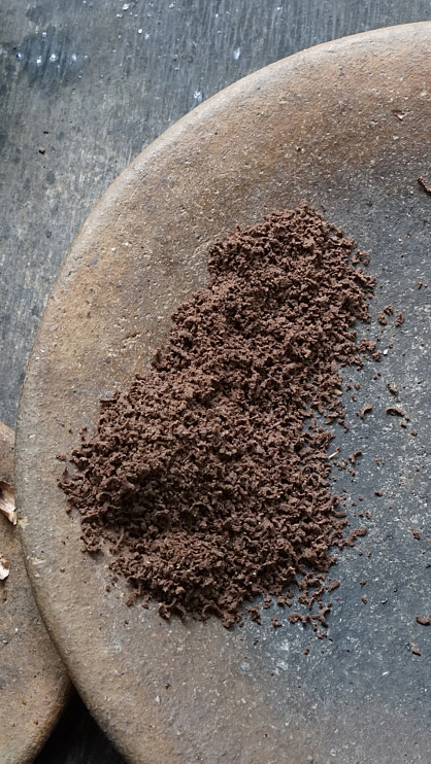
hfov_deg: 15.3
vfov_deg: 26.7
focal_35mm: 79
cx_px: 242
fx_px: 1603
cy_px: 255
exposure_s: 1/20
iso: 1600
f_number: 8
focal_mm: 35
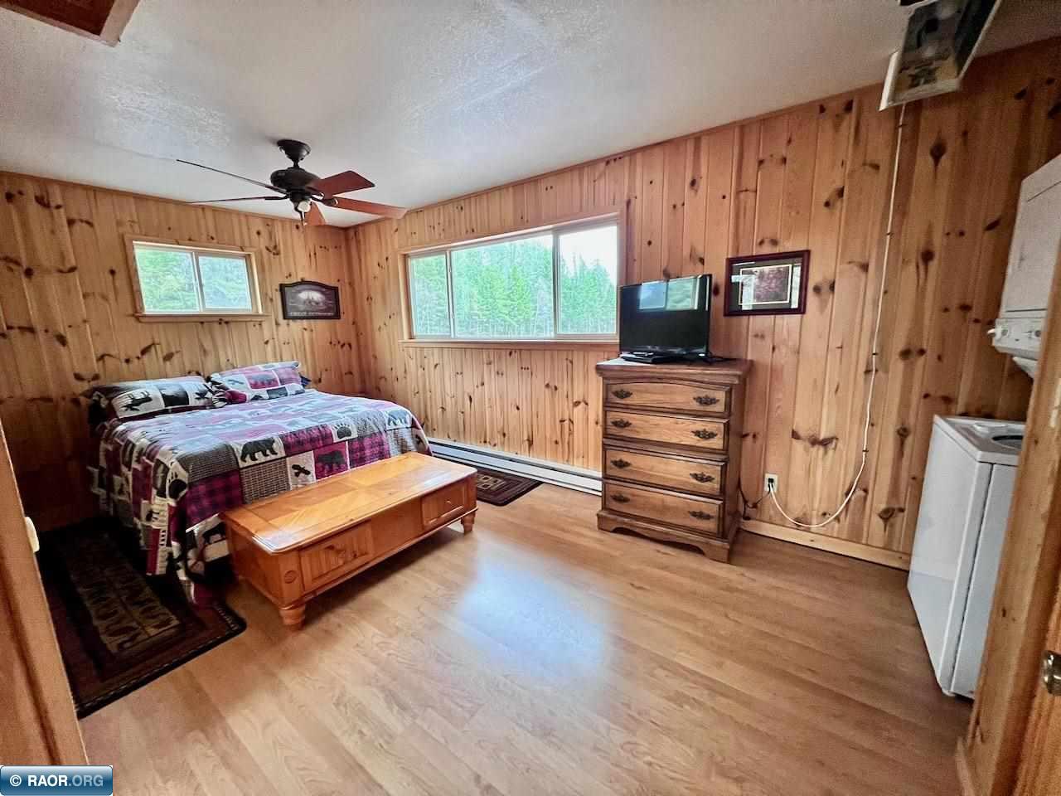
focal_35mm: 13
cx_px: 530
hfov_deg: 106.2
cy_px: 398
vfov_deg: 89.9
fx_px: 398
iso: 800
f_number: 1.8
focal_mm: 1.57
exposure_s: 1/60
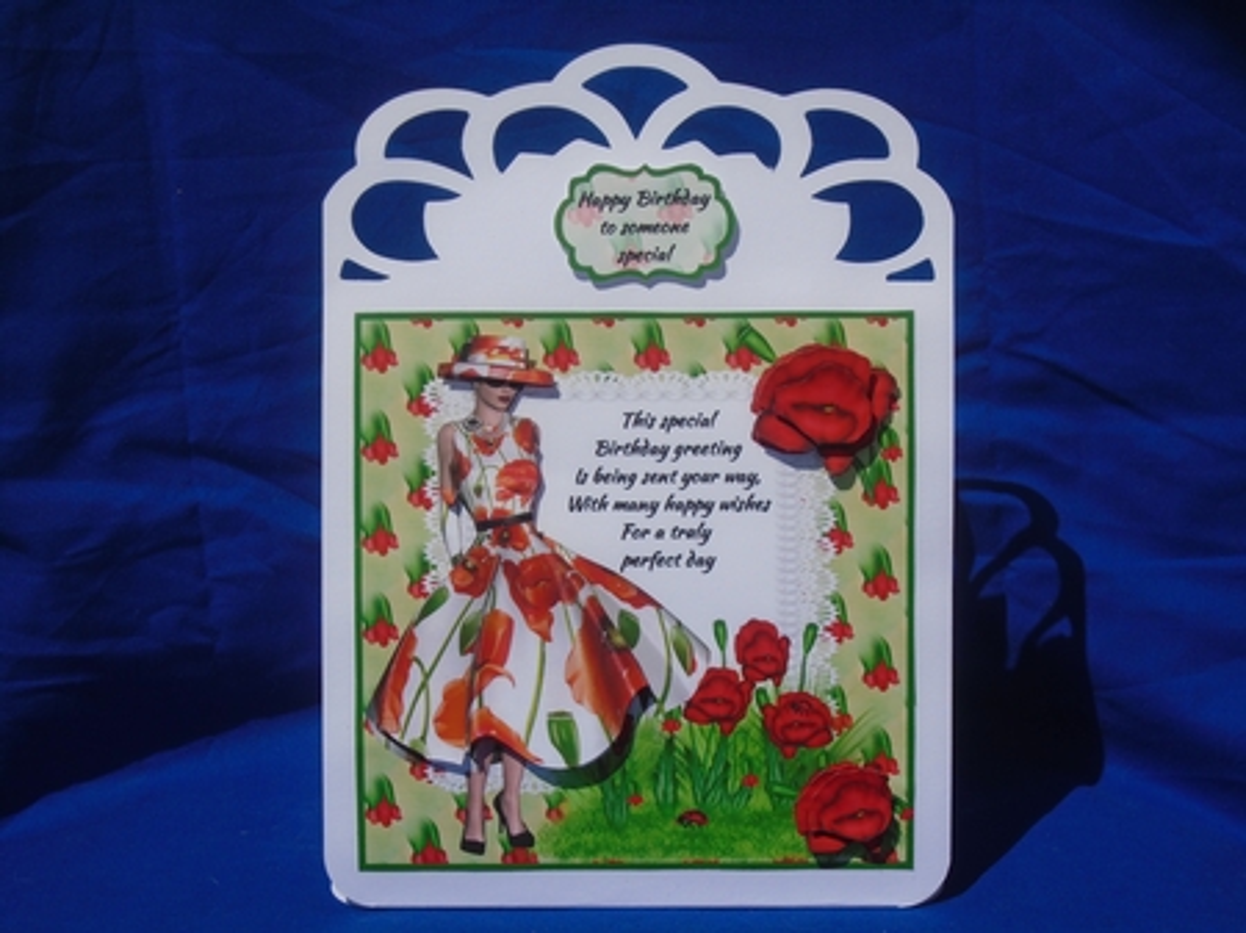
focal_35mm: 68
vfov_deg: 21.6
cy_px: 466
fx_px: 2446
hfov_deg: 28.6
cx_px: 623
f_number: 13.8
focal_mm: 12
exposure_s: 1/250
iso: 100
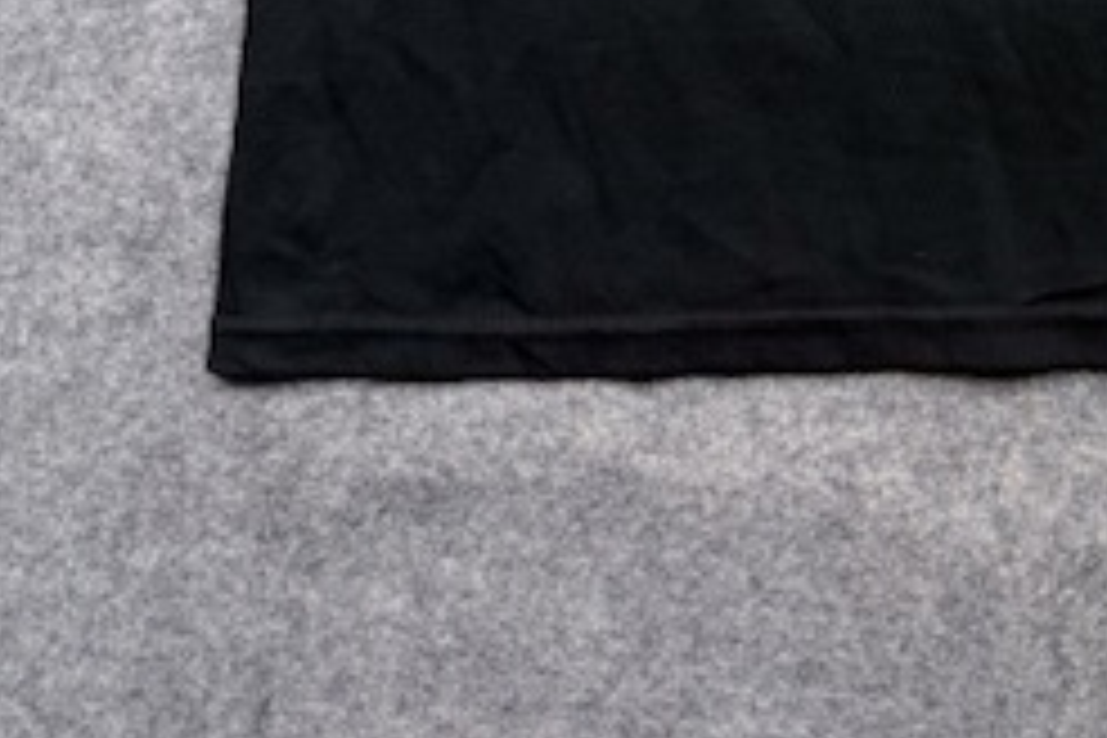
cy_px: -540
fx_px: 1999
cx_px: 950
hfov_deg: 29.9
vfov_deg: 17.5
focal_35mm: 65
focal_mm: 6.76
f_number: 1.78
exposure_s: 1/100
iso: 64
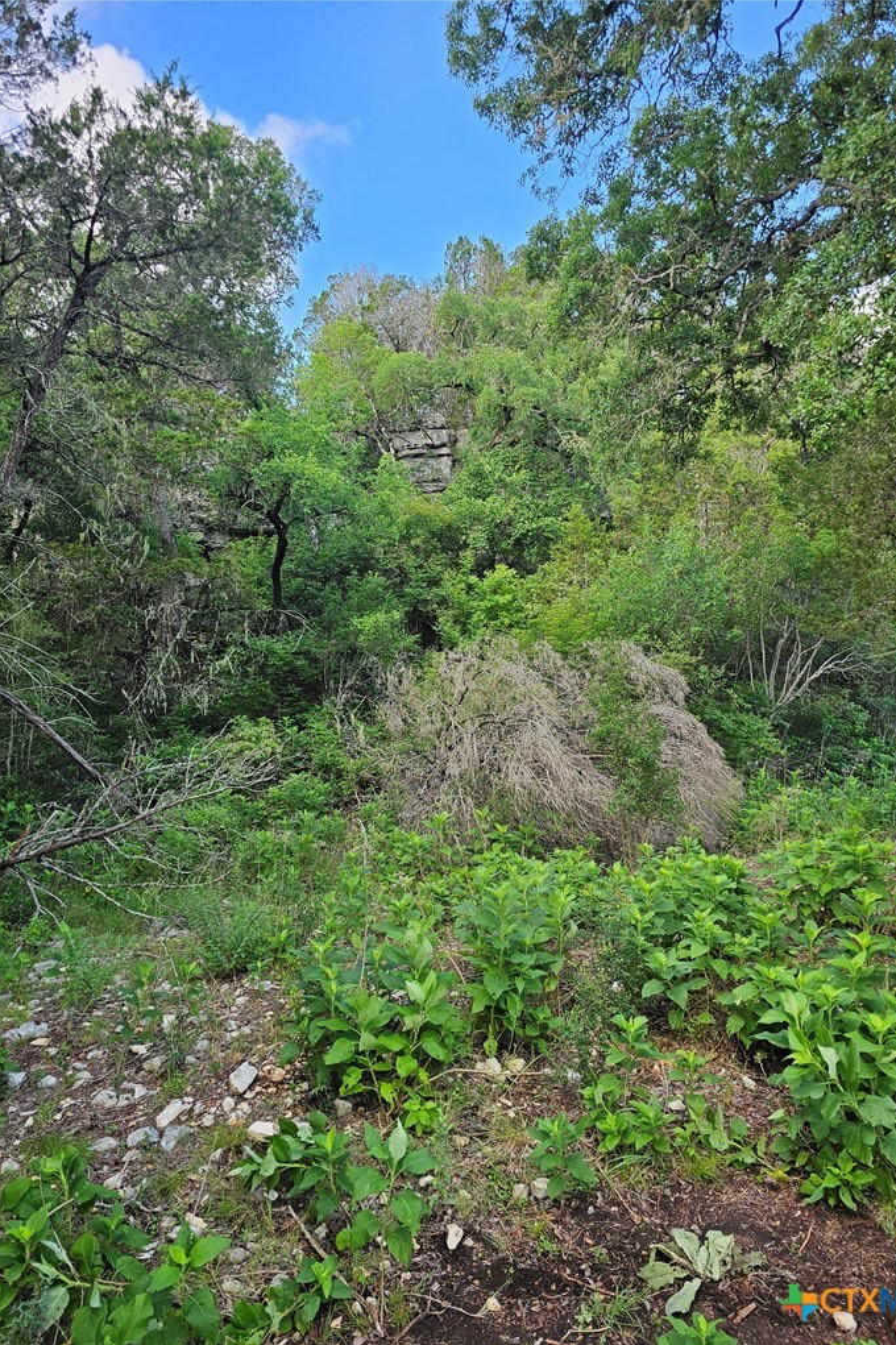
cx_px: 462
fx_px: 897
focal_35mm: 24
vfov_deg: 73.8
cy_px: 673
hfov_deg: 53.1
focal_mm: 6.3
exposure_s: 1/180
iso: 25
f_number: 1.7
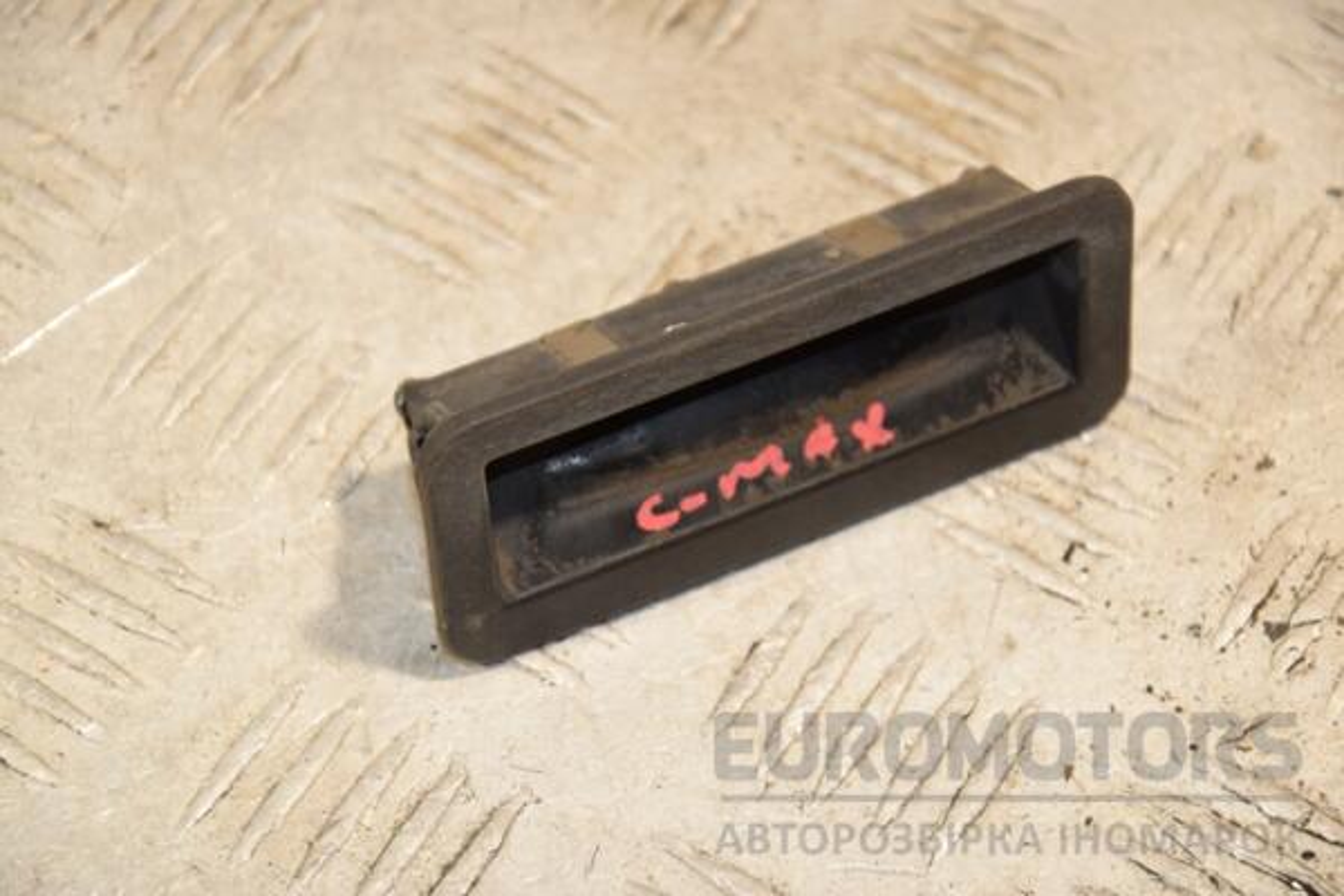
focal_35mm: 158
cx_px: 672
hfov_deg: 13.0
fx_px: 5880
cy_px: 448
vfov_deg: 8.7
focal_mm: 105
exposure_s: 1/200
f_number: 7.1
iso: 800
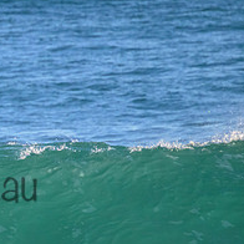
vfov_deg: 0.9
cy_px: 172
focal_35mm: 2013
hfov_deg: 0.9
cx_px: -95
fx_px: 16053
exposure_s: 1/1600
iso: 2500
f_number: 11
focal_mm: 800
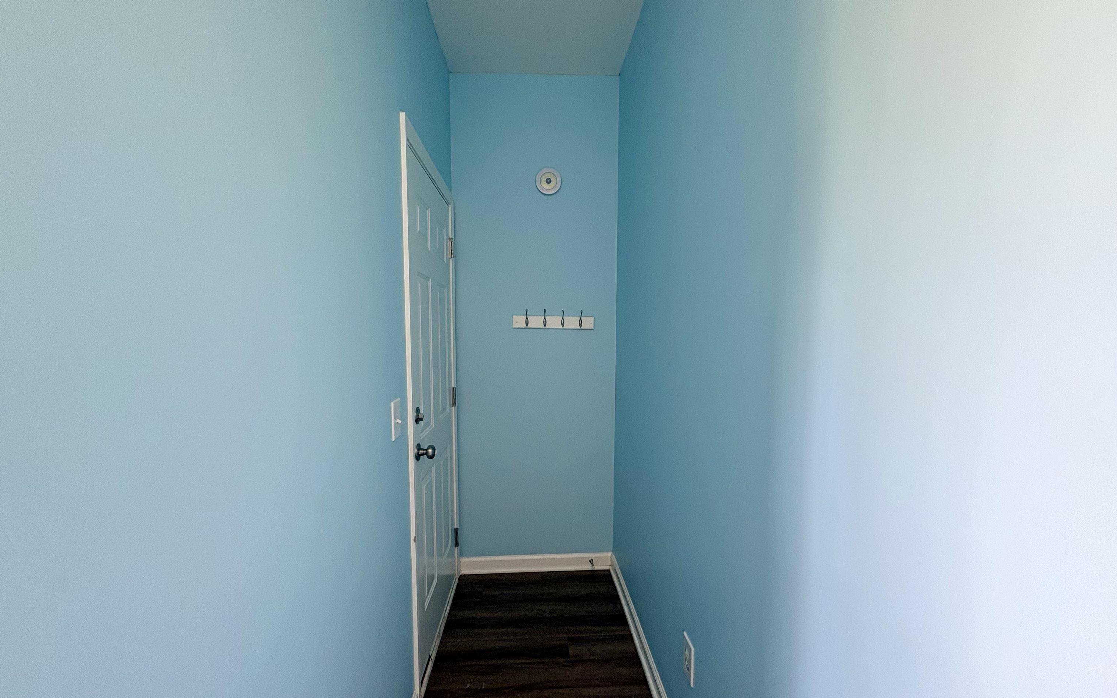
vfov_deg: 74.7
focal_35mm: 15
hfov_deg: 101.5
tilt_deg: -3.3
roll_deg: +1.2
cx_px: 556
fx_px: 457
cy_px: 371
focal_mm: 2.22
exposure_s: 1/99
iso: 160
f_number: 2.2
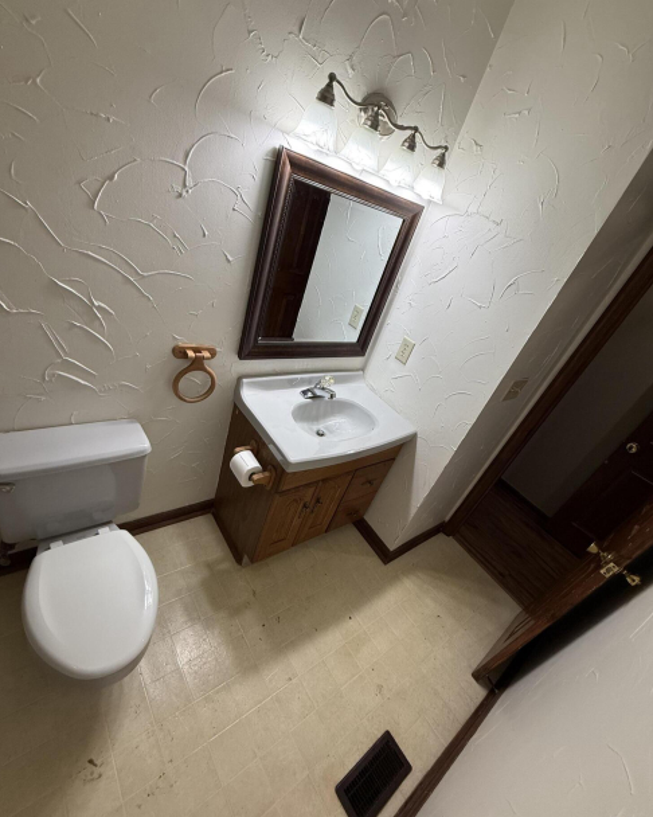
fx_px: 363
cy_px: 419
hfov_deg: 84.0
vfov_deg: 96.8
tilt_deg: -30.1
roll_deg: -21.6
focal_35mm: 15
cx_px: 329
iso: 160
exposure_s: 1/120
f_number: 2.2
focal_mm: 2.22
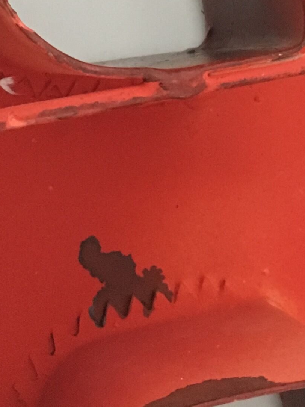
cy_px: -65
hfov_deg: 13.7
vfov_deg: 17.5
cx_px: 169
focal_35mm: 108
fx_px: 1269
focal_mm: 4.15
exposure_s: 1/25
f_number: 2.2
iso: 200
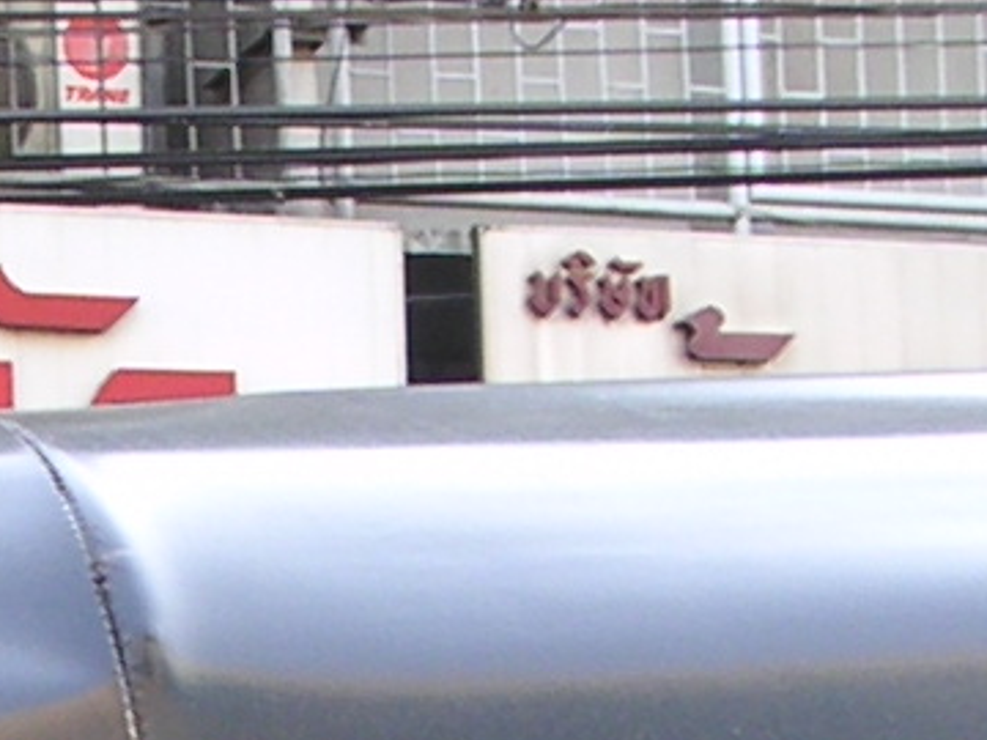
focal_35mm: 182
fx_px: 5189
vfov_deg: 7.8
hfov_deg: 10.8
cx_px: -19
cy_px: 1549
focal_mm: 5.4
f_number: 2.9
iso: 64
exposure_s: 1/90
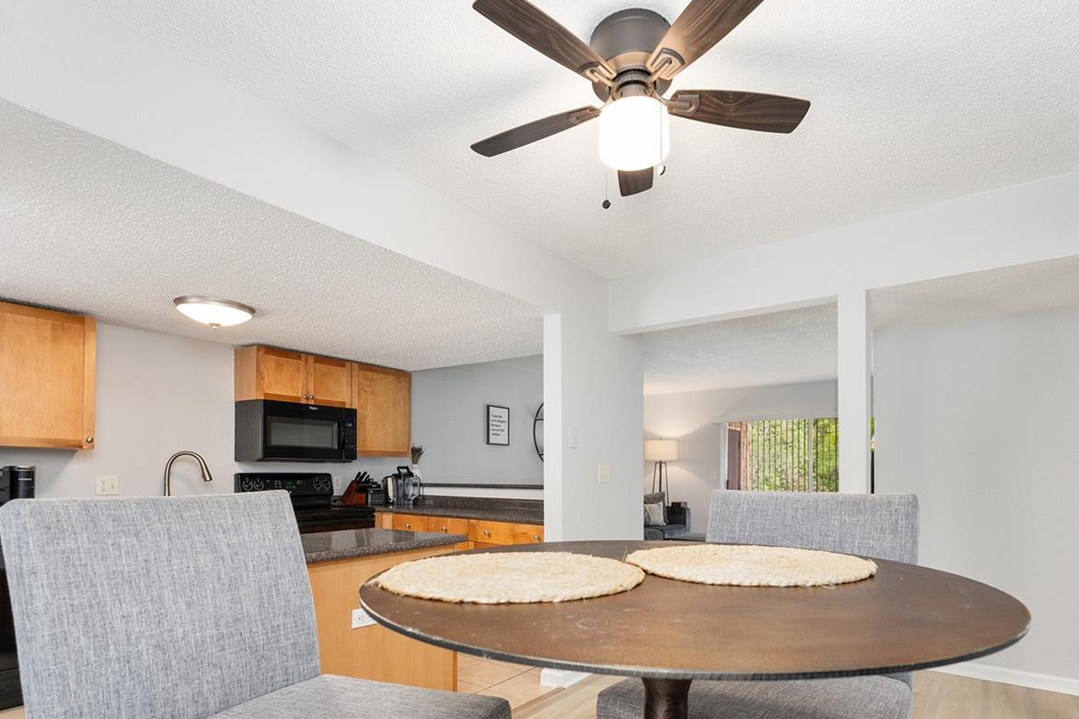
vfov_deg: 63.1
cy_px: 471
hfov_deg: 86.8
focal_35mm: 19
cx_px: 573
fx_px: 569
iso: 1250
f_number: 7.1
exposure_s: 1/30
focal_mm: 14
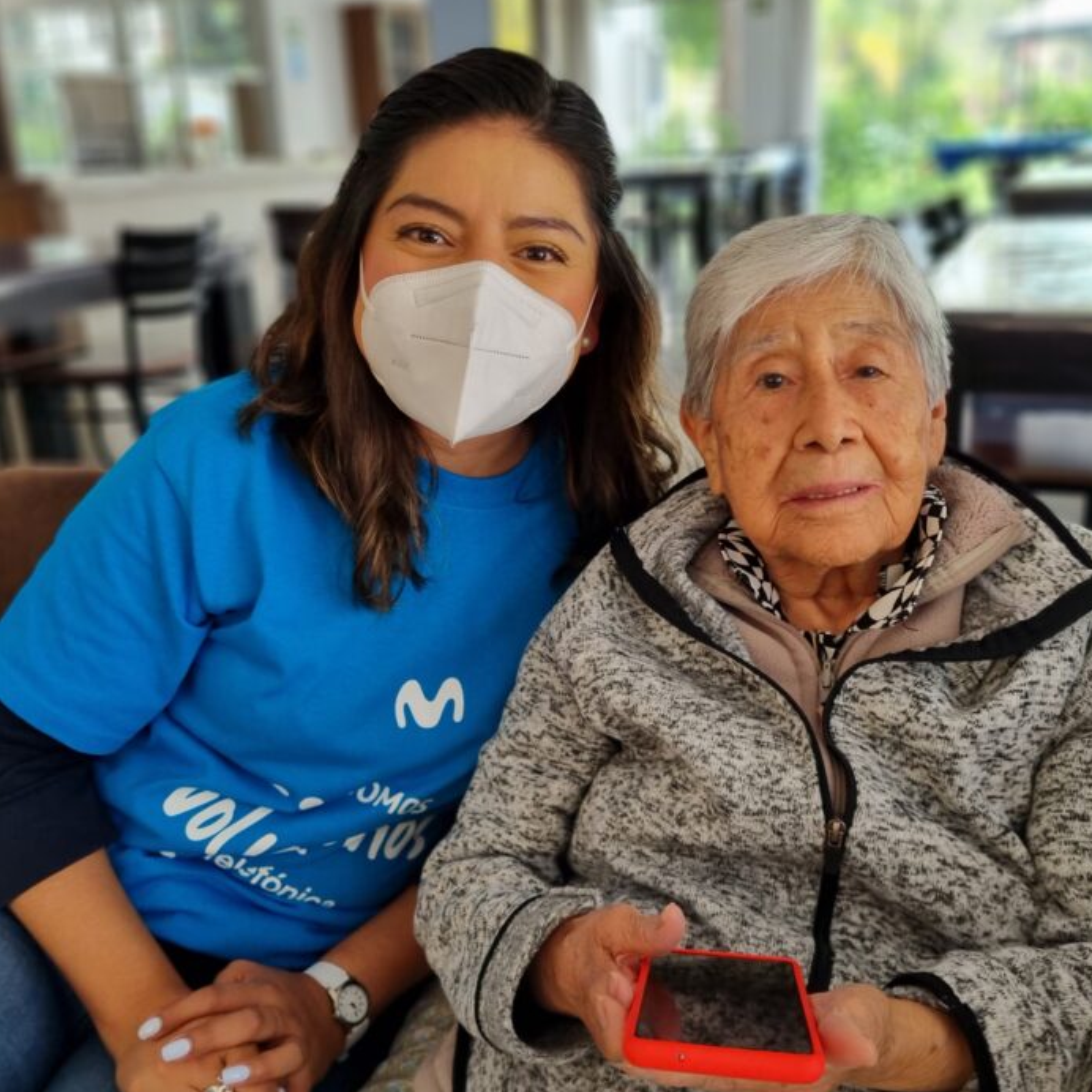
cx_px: 554
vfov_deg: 48.4
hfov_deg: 48.4
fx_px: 1213
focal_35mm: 34
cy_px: 562
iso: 64
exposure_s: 1/120
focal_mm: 5.4
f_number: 1.8
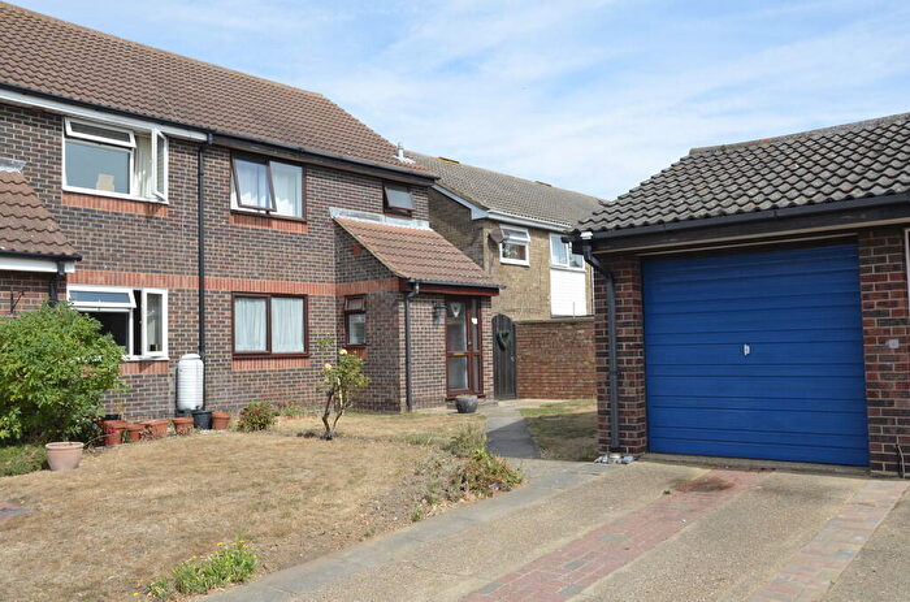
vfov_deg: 41.5
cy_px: 301
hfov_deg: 59.6
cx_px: 455
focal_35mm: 32
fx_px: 794
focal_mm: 21
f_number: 8
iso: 125
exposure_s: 1/250
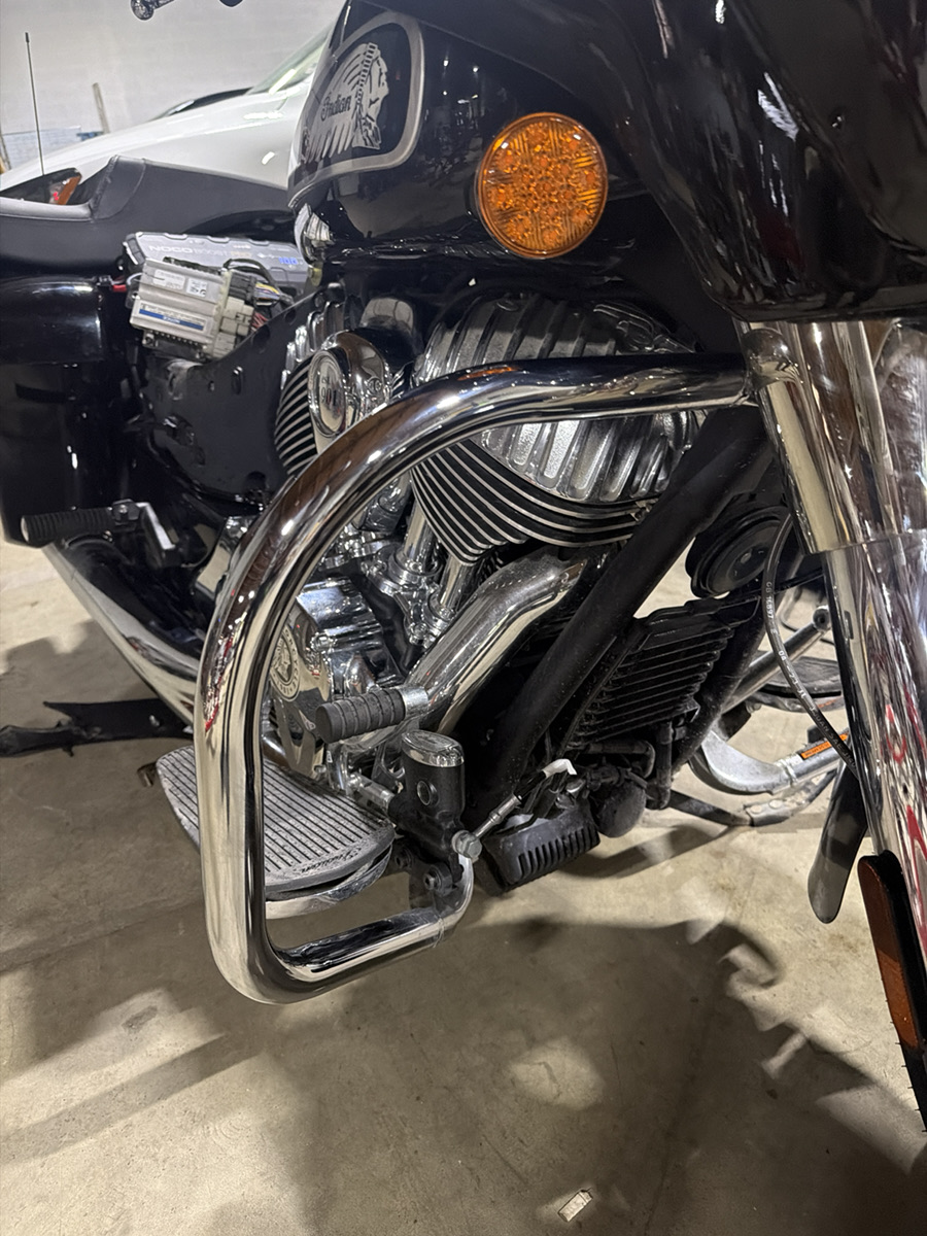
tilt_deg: -27.3
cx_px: 464
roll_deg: +7.9
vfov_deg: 71.6
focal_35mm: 24
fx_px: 857
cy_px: 618
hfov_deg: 56.8
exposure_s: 1/42
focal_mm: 6.76
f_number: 1.78
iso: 800
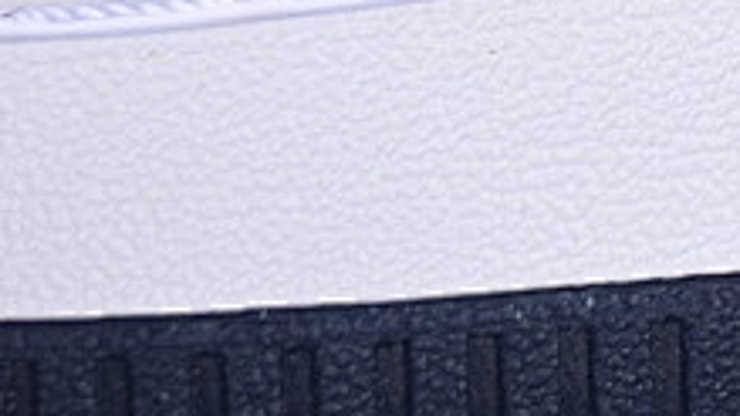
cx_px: 1382
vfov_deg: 3.1
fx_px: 7591
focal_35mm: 387
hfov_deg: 5.5
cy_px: -751
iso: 160
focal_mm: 50
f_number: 7.1
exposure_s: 1/80
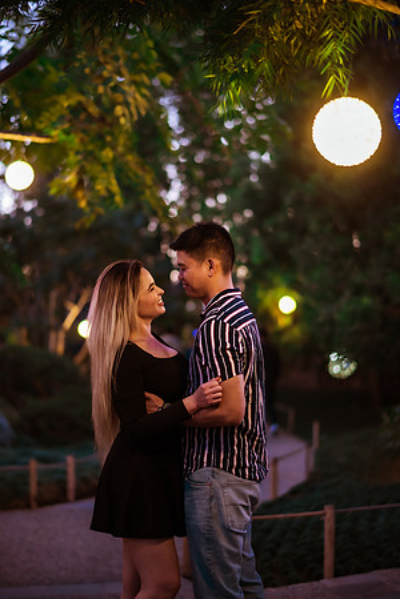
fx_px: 967
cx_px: 200
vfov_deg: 34.5
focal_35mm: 58
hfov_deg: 23.4
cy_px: 300
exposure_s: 1/125
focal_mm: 58
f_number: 1.4
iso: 1250
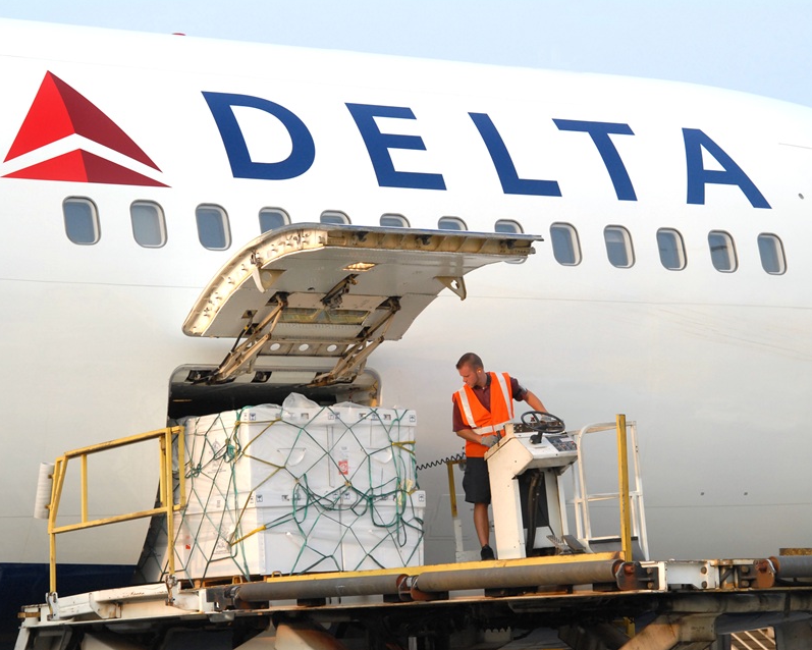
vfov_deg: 13.8
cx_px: 402
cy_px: 324
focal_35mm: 112
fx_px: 2692
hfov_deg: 17.2
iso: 400
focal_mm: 66
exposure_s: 1/500
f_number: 5.6
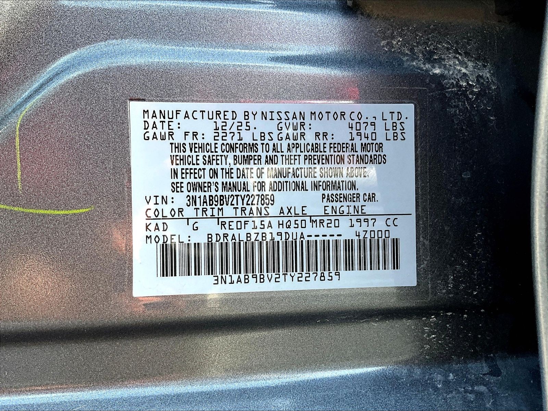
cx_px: 274
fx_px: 459
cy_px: 206
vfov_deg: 48.2
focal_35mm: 29
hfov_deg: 61.7
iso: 50
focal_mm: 3
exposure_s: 1/122
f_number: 1.8
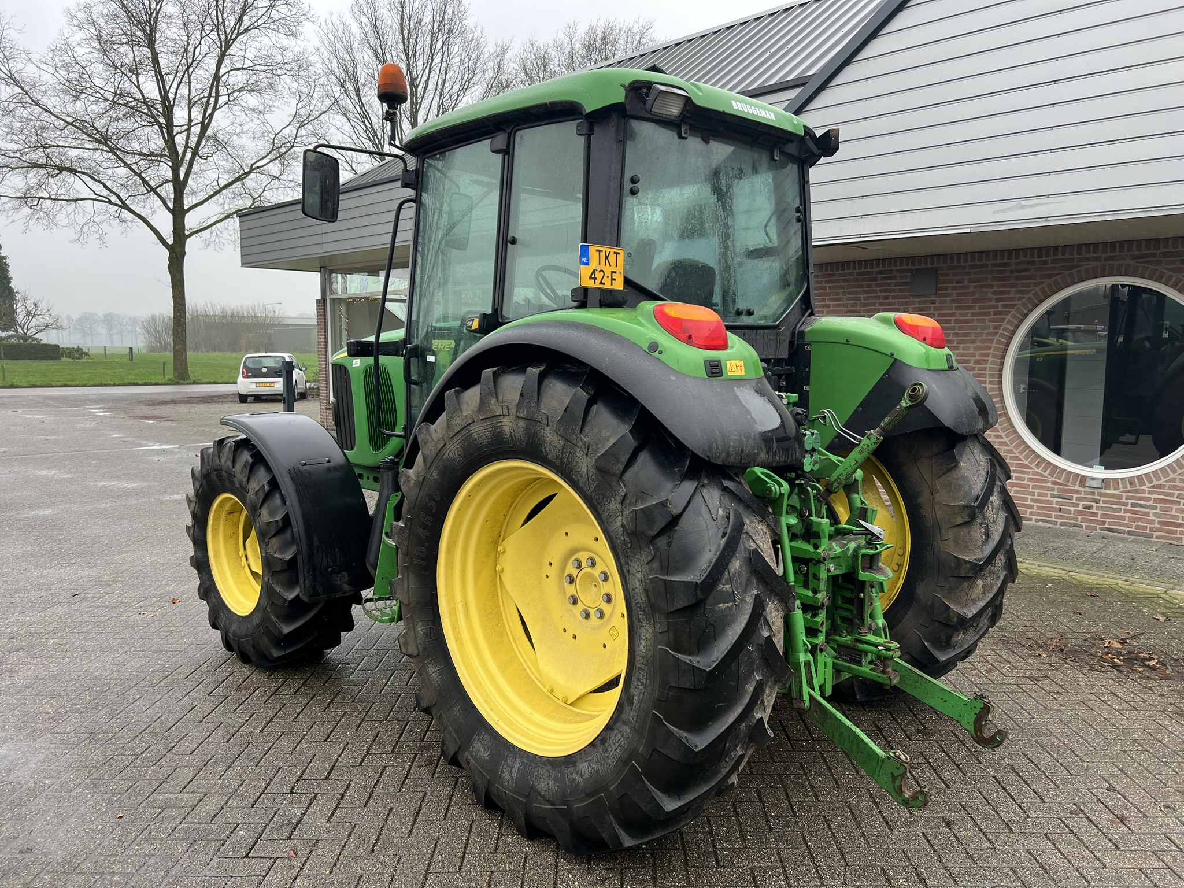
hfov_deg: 67.3
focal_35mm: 26
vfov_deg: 53.1
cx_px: 592
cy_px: 444
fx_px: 889
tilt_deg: -4.7
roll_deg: +0.5
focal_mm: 5.7
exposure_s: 1/135
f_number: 1.5
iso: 32
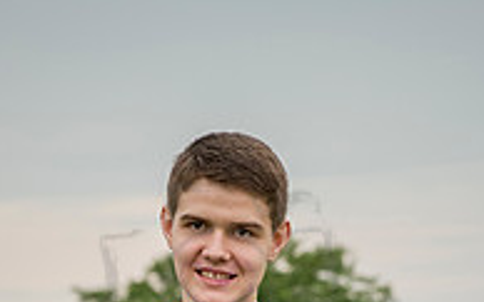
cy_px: 514
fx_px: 3744
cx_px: 227
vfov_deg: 4.6
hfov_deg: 7.4
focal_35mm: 284
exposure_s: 1/320
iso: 640
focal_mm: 120
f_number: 9
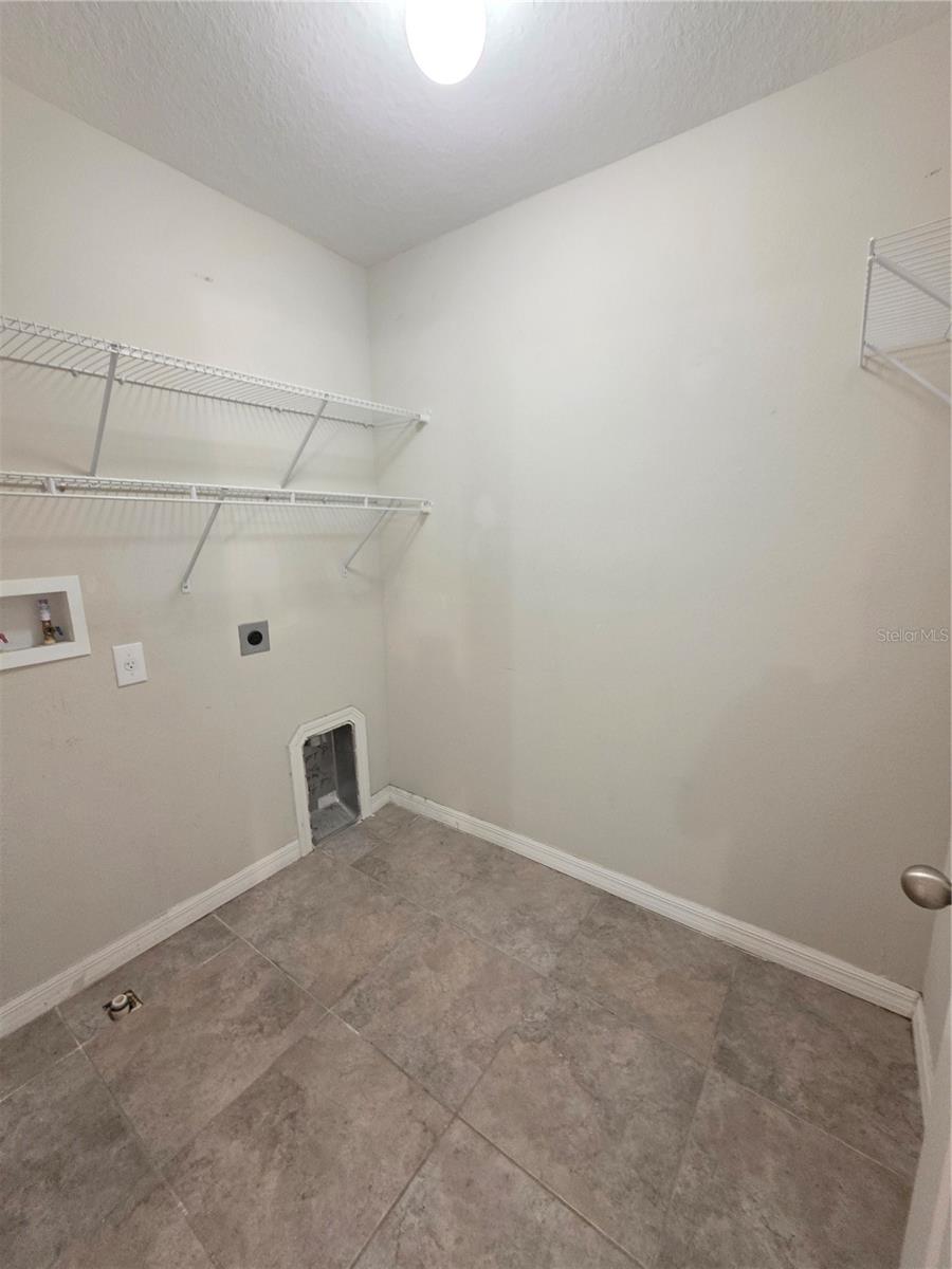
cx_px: 476
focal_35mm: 13
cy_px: 634
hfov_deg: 89.9
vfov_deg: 106.2
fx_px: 477
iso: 1000
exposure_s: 1/30
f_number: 1.9
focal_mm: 2.2
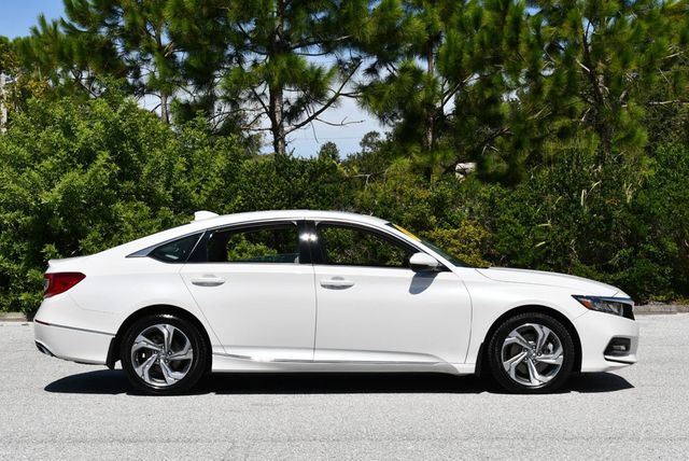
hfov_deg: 28.8
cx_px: 344
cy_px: 230
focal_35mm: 70
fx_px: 1341
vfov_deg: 19.5
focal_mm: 35
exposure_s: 1/320
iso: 100
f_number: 9
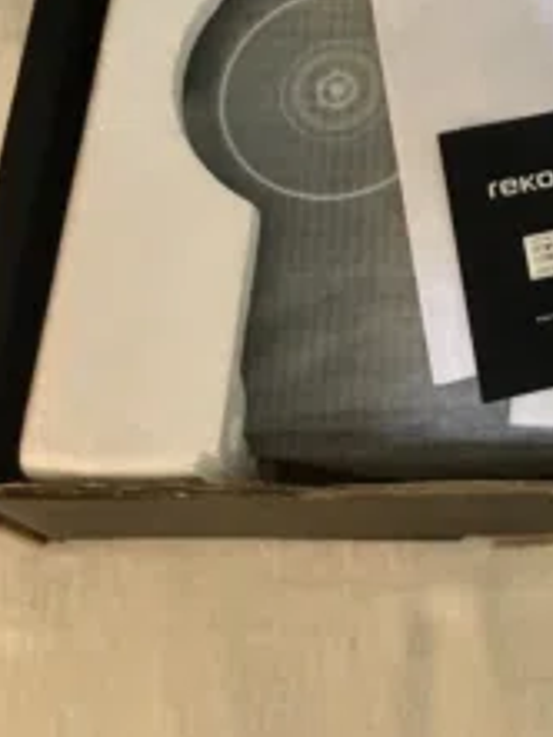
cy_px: -48
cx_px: 646
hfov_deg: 19.9
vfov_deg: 25.9
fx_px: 1490
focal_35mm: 70
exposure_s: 1/17
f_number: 2.2
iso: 400
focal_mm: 4.15
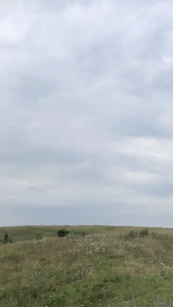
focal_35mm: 60
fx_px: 489
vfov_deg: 34.4
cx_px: 191
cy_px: 215
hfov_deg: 19.2
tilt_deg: +3.2
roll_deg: -1.6
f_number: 1.8
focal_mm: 3.99
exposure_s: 1/1656
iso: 20
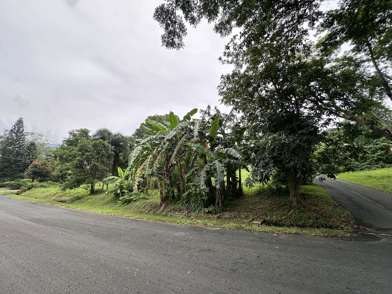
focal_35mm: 14
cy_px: 147
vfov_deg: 85.7
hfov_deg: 102.1
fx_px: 159
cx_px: 196
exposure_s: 1/174
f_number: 2.2
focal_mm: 2.22
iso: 40
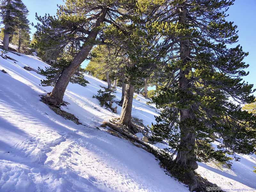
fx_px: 177
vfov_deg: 56.8
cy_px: 96
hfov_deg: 71.6
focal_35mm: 24
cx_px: 128
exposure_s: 1/430
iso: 100
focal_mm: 5.56
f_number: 1.8
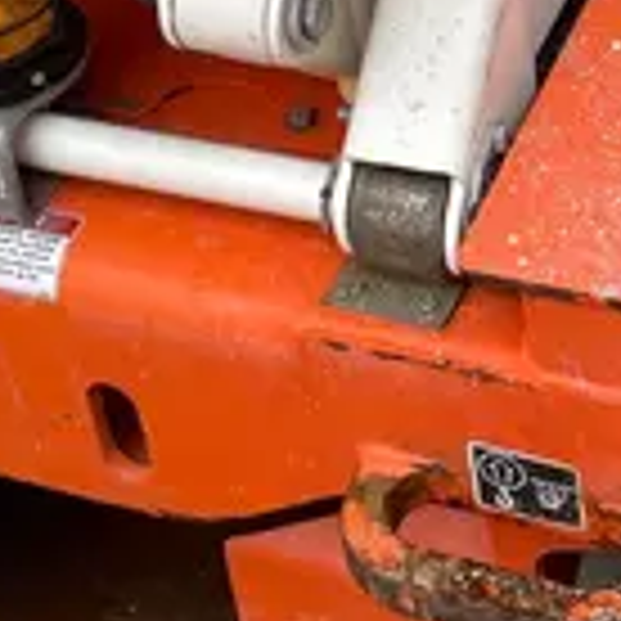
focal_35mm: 122
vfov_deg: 13.1
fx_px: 2476
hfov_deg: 14.3
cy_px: -457
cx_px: 243
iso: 32
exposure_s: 1/1208
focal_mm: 4.2
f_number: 1.6
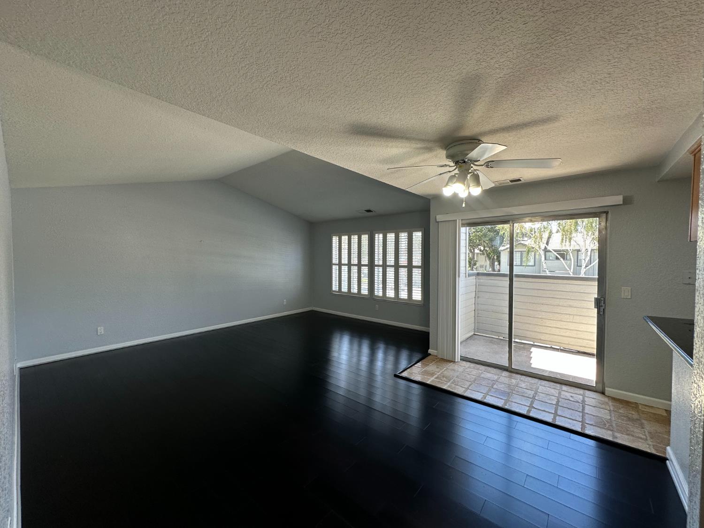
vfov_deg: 85.7
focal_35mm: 14
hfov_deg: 102.1
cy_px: 264
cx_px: 352
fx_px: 285
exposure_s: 1/120
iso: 64
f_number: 2.2
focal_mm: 2.22
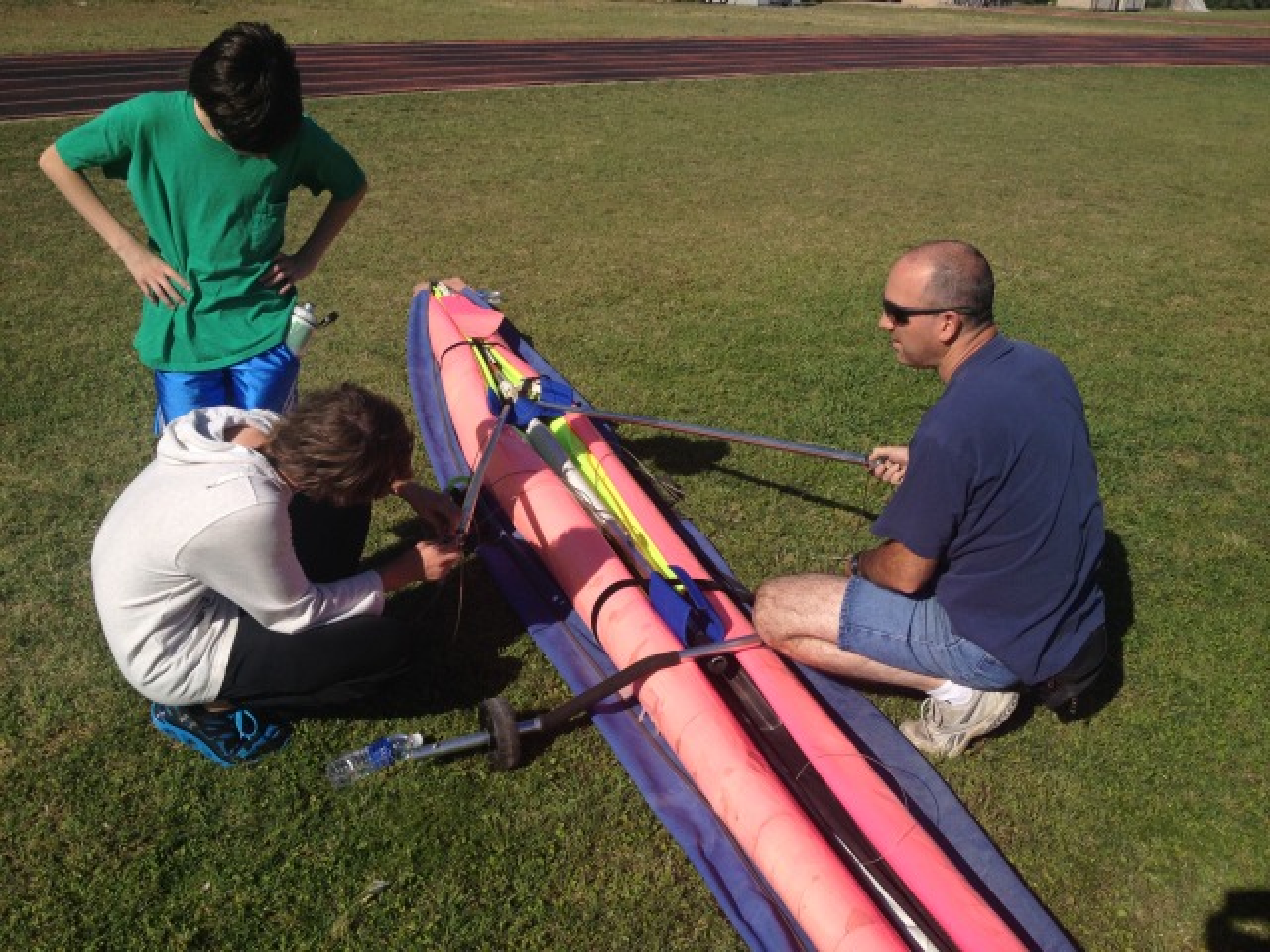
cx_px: 635
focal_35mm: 35
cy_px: 476
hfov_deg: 52.6
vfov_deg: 40.7
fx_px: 1284
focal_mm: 4.28
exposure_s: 1/3247
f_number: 2.4
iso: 50
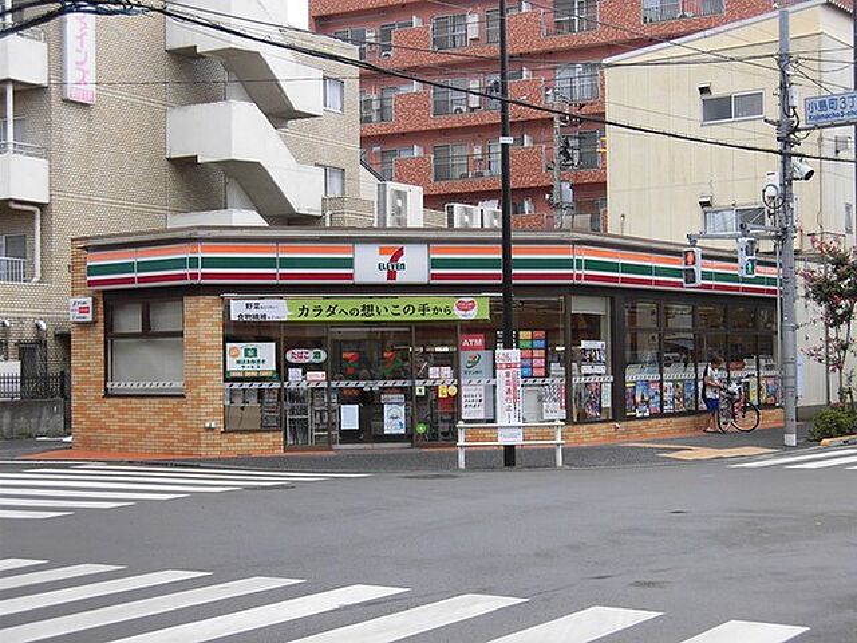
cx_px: 428
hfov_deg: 32.7
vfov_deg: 24.8
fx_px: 1461
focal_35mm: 59
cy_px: 322
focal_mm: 10.54
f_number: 4.2
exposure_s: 1/200
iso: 100
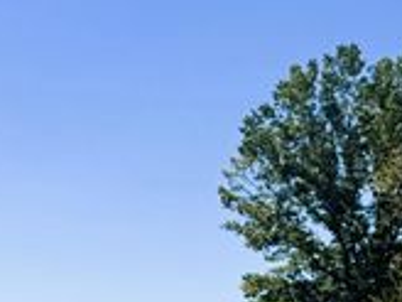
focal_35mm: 116
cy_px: 339
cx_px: -189
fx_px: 1347
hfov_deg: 15.7
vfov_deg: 12.5
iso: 80
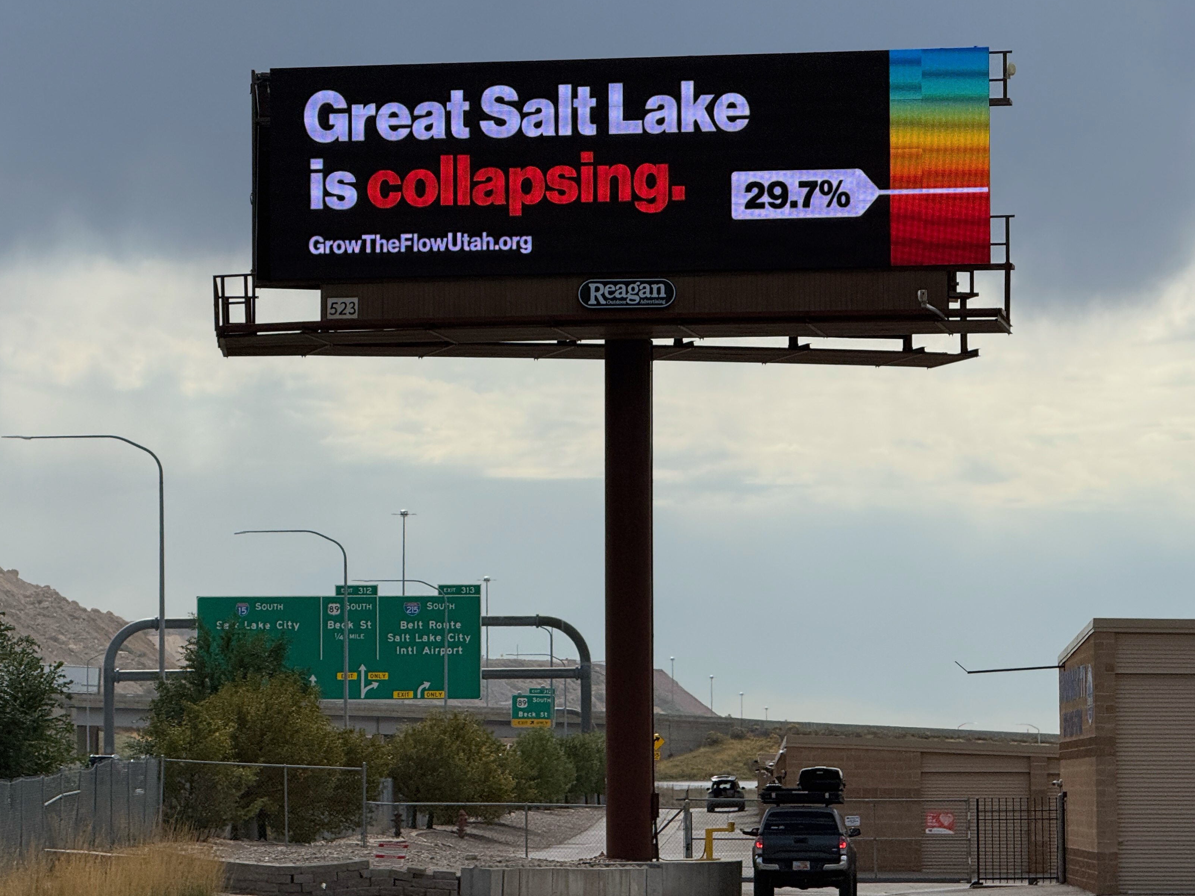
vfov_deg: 9.8
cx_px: 498
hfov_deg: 13.1
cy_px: 445
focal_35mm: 151
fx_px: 5213
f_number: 2.8
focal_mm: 15.66
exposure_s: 1/2525
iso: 50
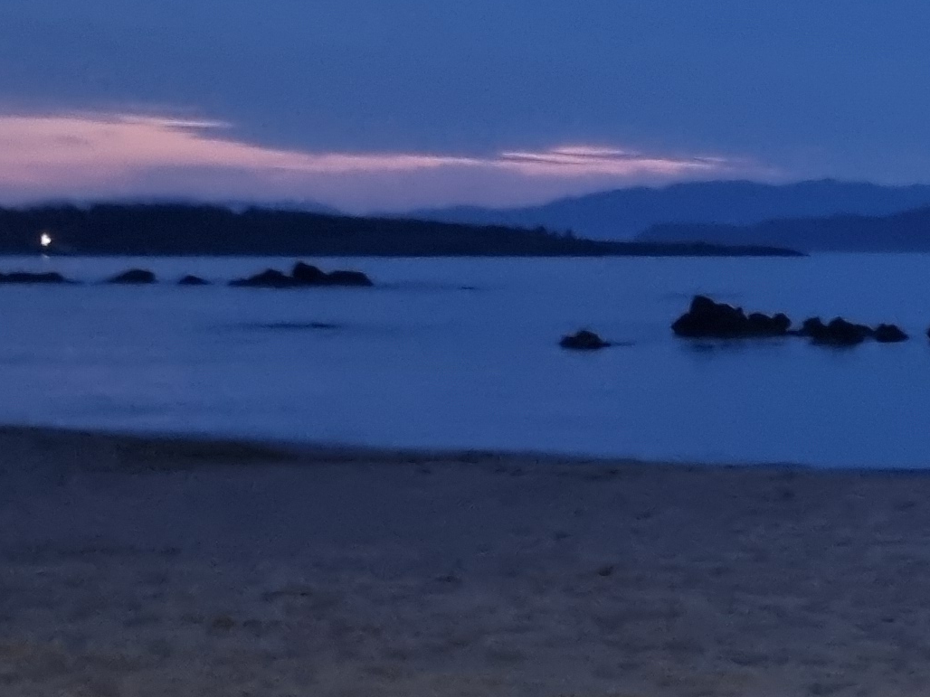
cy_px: 286
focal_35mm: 102
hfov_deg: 16.7
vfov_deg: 14.5
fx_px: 2740
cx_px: 1558
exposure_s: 1/13
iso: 1250
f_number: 1.8
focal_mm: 5.4
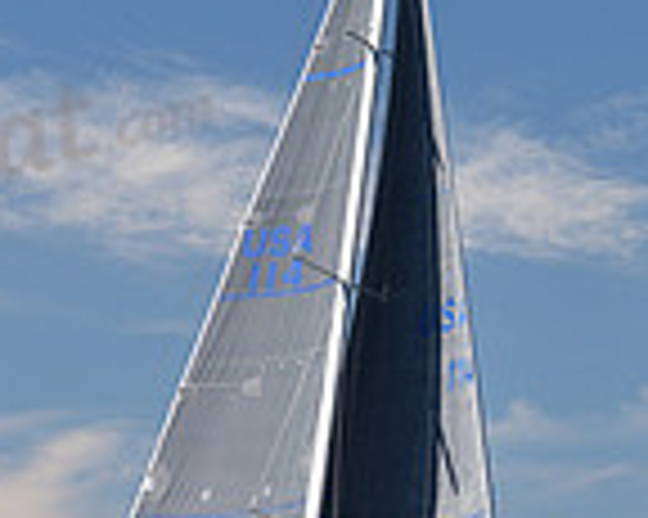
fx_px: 6535
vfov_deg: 4.5
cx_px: 450
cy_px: 345
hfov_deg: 5.7
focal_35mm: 341
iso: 200
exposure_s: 1/800
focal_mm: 90
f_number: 3.5
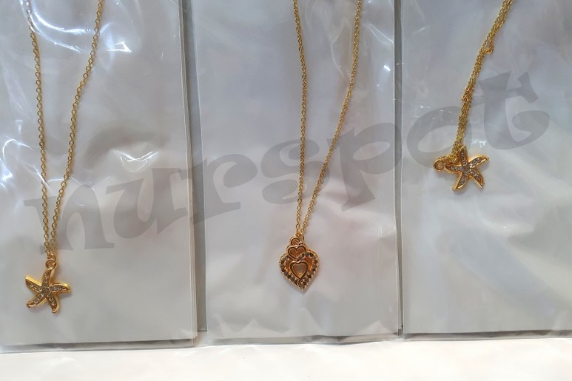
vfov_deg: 46.4
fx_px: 445
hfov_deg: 65.5
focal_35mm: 28
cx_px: 283
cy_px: 195
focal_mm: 4.32
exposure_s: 1/100
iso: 250
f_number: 2.4
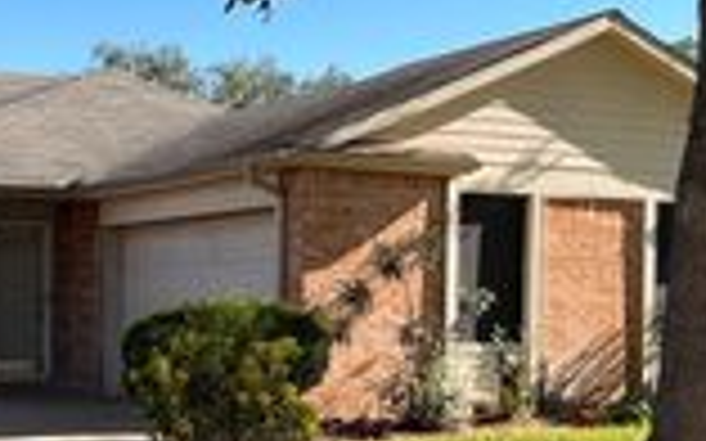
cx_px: 306
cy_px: 367
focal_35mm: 88
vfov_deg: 14.7
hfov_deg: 23.5
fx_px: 1693
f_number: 1.5
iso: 50
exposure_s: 1/1575
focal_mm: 5.7
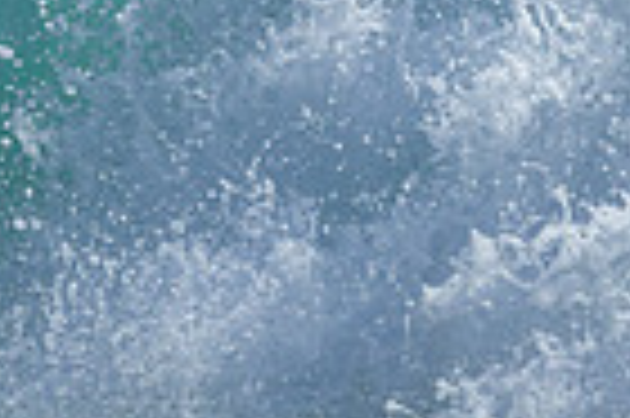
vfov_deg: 0.3
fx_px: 72557
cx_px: 14
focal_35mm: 4151
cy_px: -339
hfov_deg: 0.5
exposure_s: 1/2000
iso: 180
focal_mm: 800
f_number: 6.3
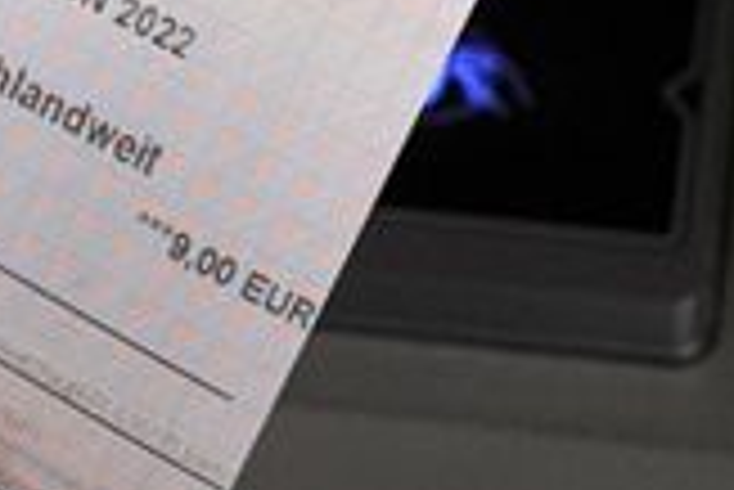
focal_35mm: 127
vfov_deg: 10.8
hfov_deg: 15.9
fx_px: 2592
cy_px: 153
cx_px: 47
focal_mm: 46
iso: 1250
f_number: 8
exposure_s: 1/250
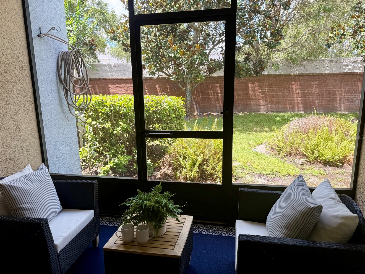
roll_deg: +1.2
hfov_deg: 71.6
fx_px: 253
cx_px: 182
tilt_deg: -11.8
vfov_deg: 56.8
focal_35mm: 24
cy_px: 137
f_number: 1.78
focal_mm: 6.76
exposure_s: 1/428
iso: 80
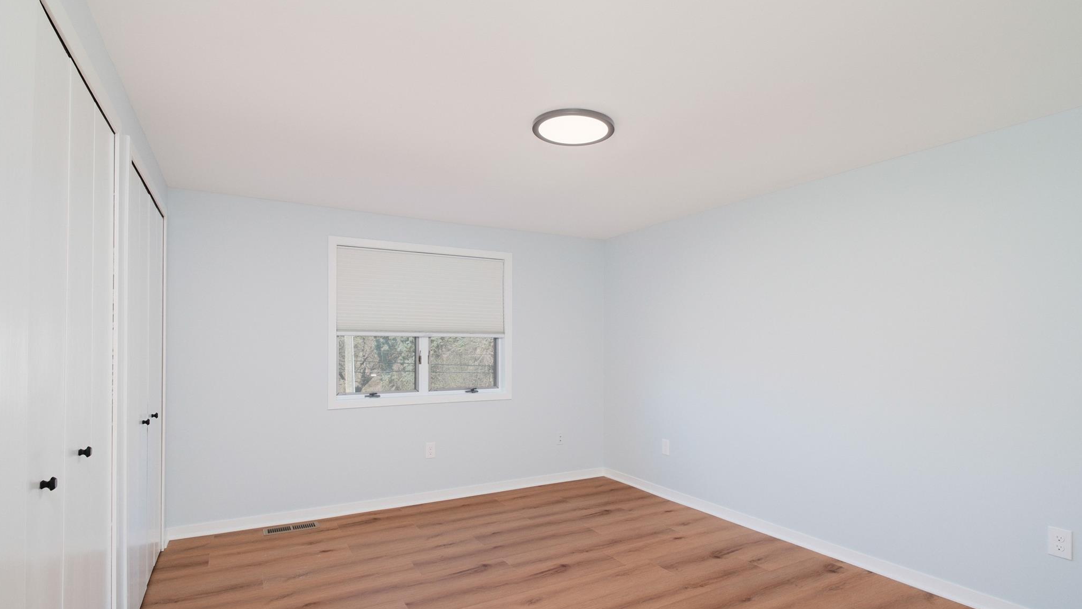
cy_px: 344
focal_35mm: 19
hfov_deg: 89.6
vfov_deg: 58.1
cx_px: 543
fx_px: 545
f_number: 7.1
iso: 800
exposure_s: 1/250
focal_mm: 11.9
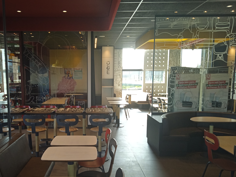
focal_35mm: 35
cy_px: 108
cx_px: 90
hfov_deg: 52.1
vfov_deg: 40.5
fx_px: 239
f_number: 2.2
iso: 161
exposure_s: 1/100
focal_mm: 3.43
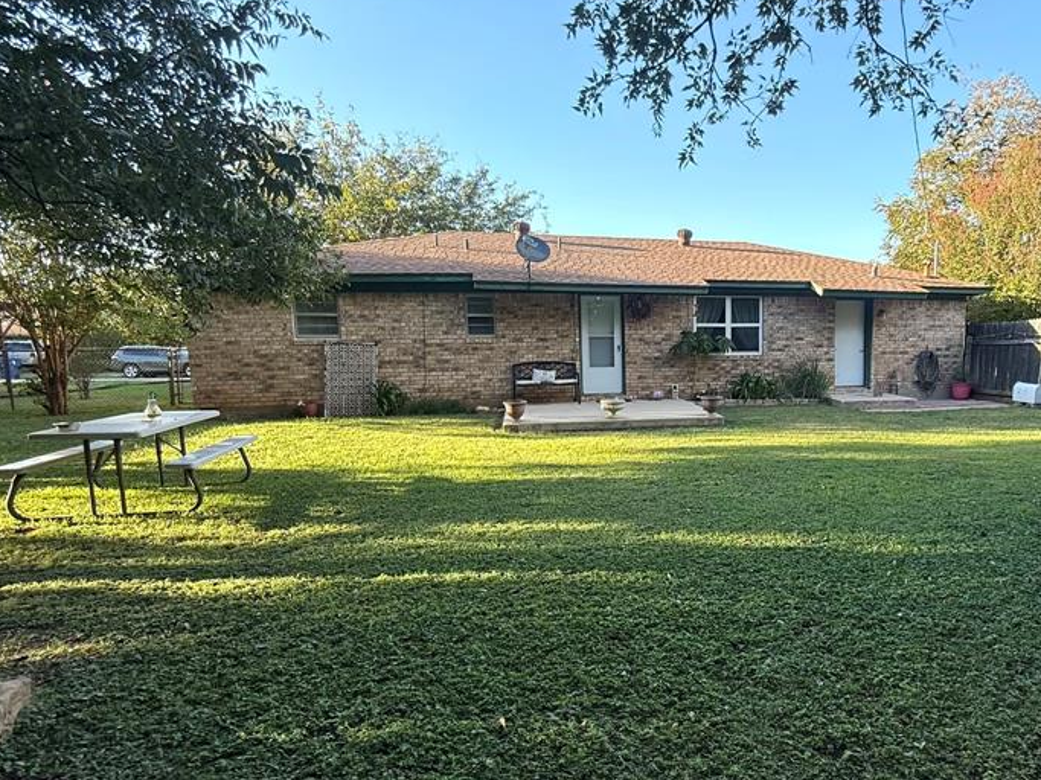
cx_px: 678
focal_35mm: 21
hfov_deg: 76.9
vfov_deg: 63.4
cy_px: 416
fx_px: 631
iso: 64
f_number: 2.2
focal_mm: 2.22
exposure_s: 1/319
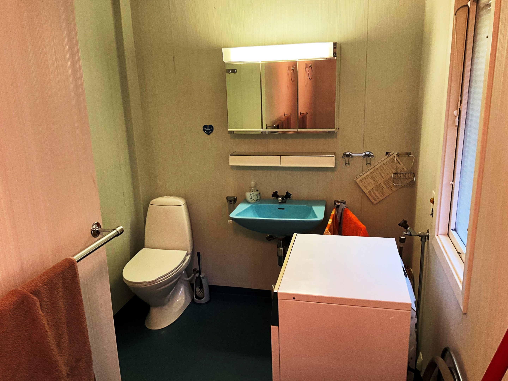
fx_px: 426
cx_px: 254
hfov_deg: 61.7
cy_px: 190
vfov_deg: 48.2
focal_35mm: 29
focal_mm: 3
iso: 200
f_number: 1.8
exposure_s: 1/50
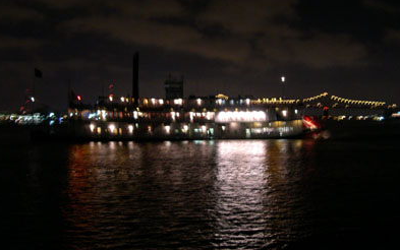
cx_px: 197
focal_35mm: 41
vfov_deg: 31.3
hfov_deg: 48.2
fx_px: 447
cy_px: 118
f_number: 2.8
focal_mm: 8
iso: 400
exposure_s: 1/3.8
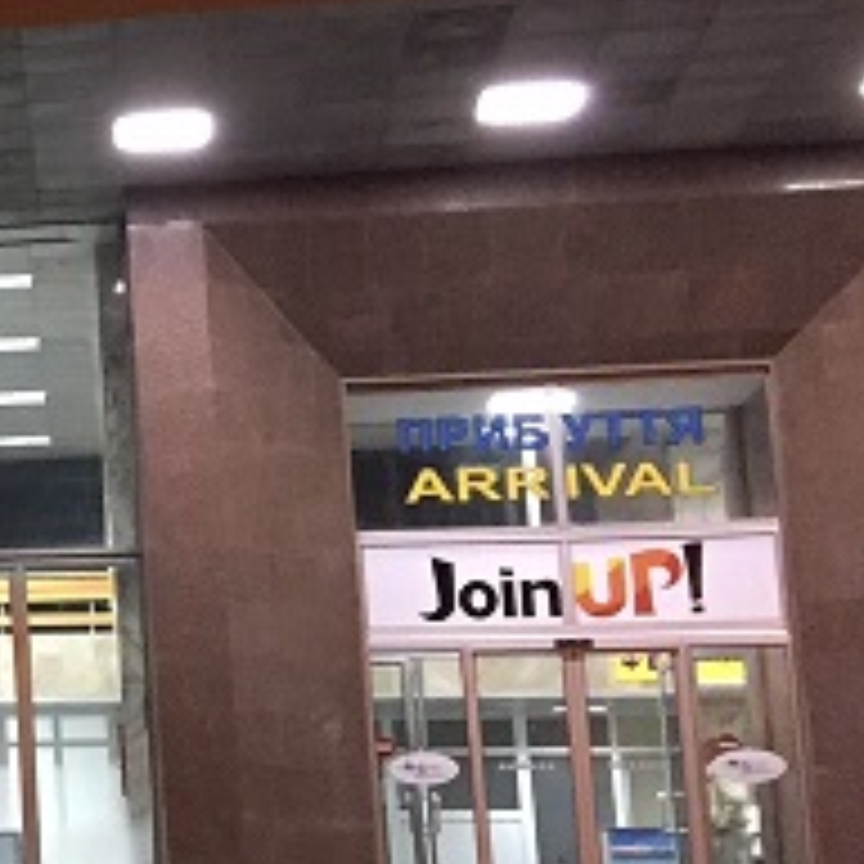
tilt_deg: +12.1
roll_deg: -1.1
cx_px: -837
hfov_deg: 13.7
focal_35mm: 109
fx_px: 3078
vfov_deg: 15.9
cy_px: 297
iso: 250
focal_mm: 4.15
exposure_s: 1/20
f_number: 2.2
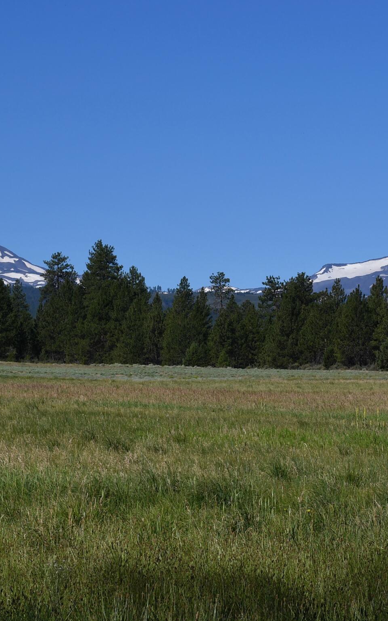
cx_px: 289
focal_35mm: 143
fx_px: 2419
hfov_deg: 9.2
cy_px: 273
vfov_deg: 14.6
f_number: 10
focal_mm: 48
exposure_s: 1/400
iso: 100
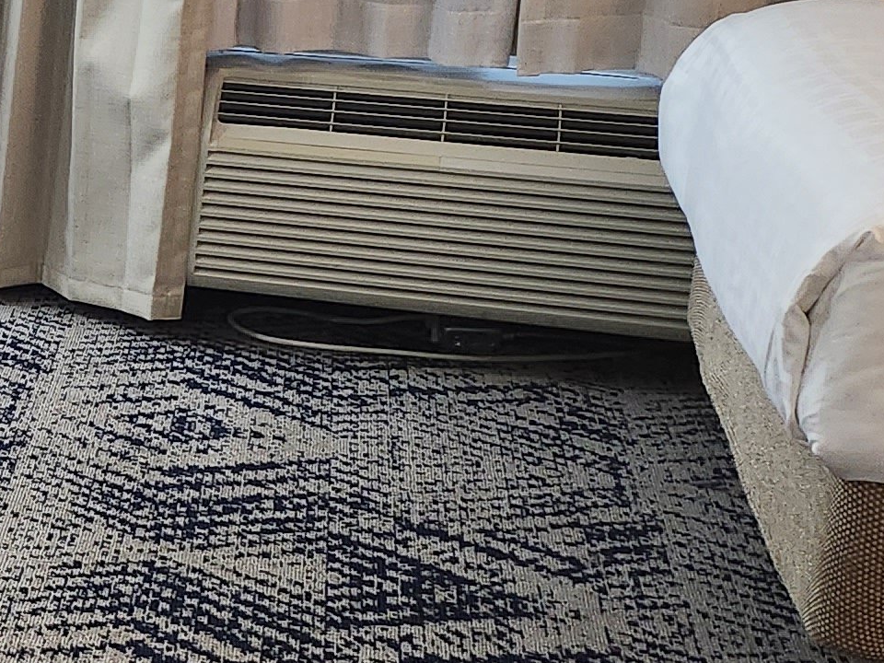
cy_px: 258
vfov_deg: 14.8
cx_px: -761
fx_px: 2554
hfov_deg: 16.2
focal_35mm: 100
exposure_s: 1/120
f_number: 1.8
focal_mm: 5
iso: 400
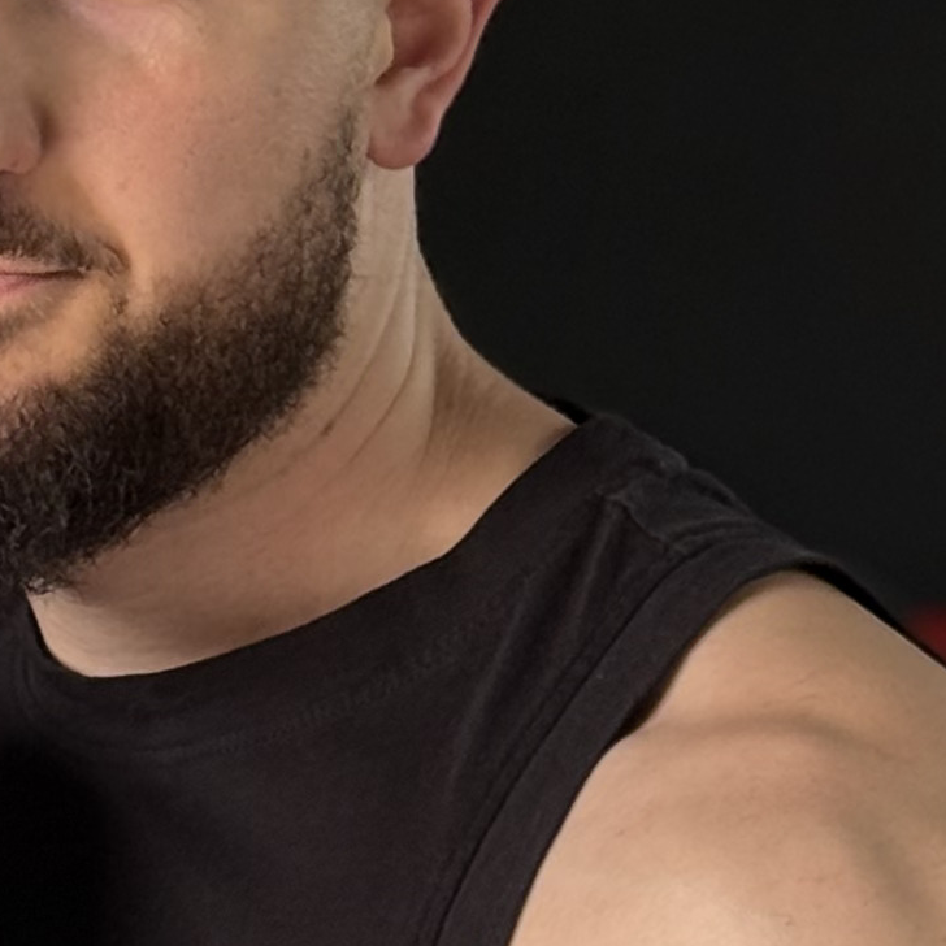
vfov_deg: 7.4
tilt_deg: -3.7
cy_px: 843
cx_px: 305
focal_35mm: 235
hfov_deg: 7.4
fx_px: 7266
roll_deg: -0.8
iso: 125
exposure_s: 1/60
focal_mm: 6.76
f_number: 1.78
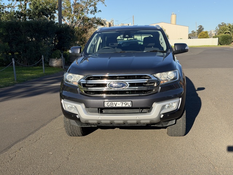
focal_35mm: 48
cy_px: 88
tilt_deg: -7.5
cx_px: 116
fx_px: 323
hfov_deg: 39.7
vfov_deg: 30.3
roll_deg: +0.1
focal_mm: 6.76
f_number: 1.78
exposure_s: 1/2577
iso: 80
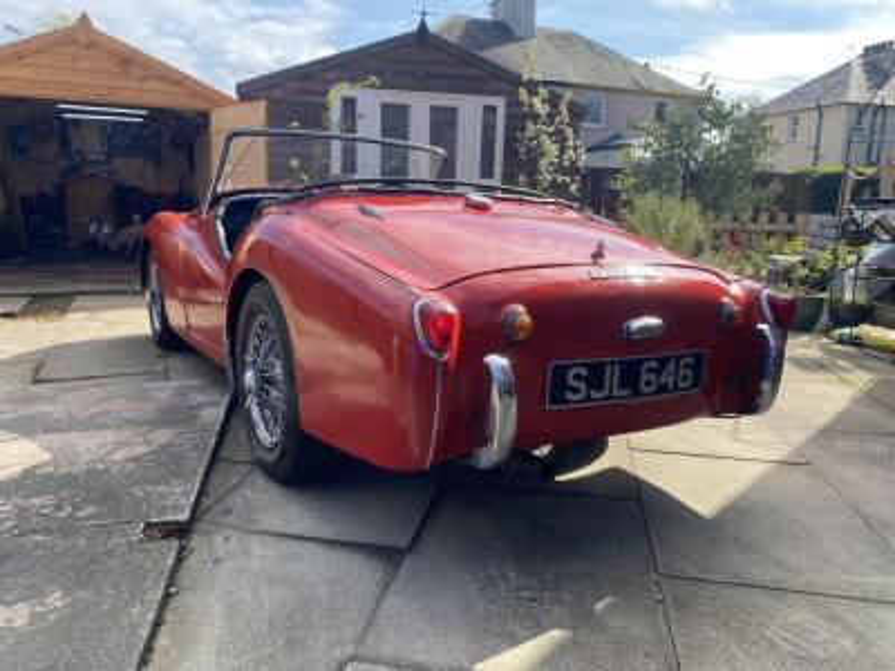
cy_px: 336
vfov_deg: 53.1
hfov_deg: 67.3
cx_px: 448
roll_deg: -1.9
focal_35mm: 26
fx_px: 672
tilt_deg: -12.0
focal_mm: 4.25
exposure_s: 1/1124
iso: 32
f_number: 1.8
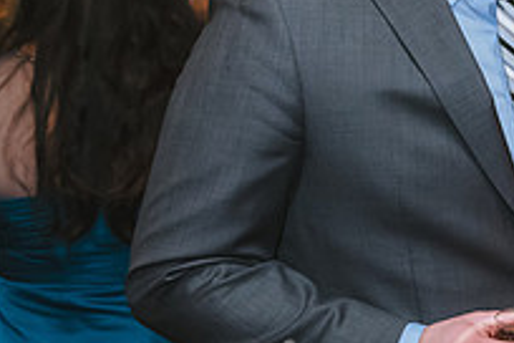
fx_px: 1256
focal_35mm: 88
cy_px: 110
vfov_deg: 15.5
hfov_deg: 20.7
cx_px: 700
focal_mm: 31
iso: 3200
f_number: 4
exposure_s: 1/160
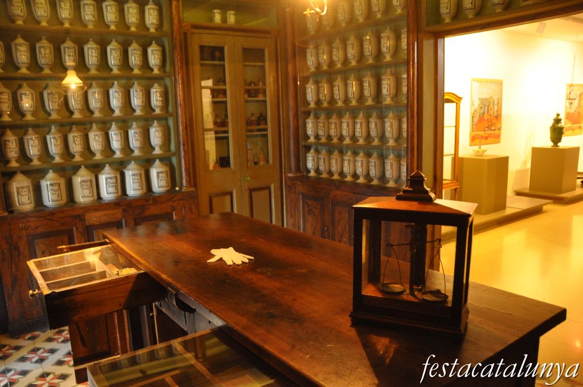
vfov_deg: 47.8
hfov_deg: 67.4
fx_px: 437
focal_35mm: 27
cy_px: 194
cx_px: 292
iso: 1600
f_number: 3.5
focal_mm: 18
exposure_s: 1/6
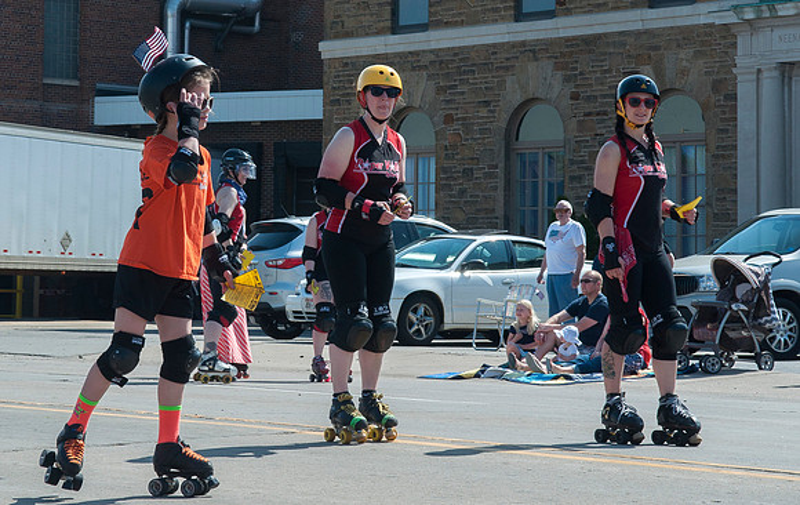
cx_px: 346
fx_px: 2376
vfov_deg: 12.1
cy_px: 126
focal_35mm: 109
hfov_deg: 19.1
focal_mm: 50
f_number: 9
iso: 200
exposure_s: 1/320
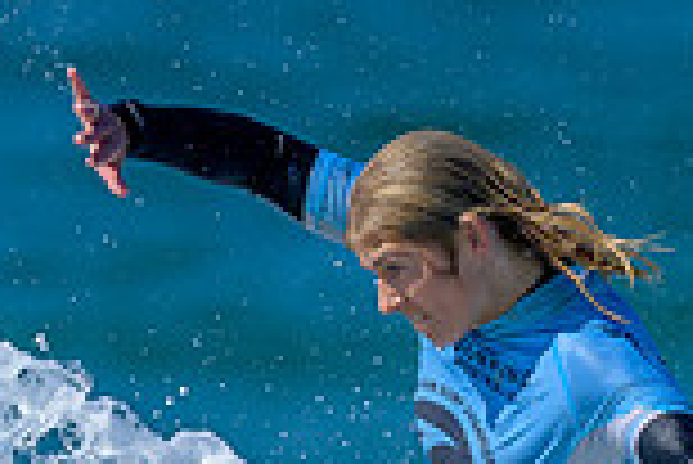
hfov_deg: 0.5
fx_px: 79768
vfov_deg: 0.3
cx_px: 635
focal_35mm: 4140
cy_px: 900
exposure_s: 1/2000
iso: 220
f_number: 6.3
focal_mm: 800
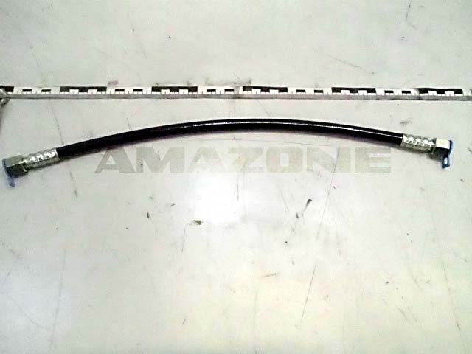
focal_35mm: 28
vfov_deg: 49.7
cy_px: 177
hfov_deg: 63.4
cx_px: 236
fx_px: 382
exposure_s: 1/640
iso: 6400
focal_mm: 5
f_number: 3.9
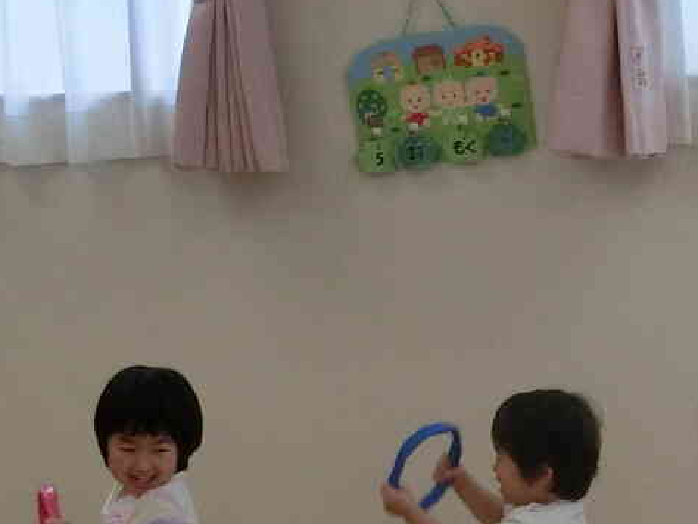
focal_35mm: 108
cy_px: 514
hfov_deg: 18.2
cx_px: 418
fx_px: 2179
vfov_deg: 13.5
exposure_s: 1/125
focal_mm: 4.5
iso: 160
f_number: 3.5
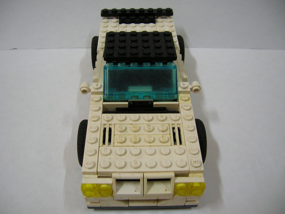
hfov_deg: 54.0
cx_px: 142
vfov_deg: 41.7
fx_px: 280
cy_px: 107
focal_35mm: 34
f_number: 2.9
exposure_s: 1/7.6
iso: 100
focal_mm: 5.7
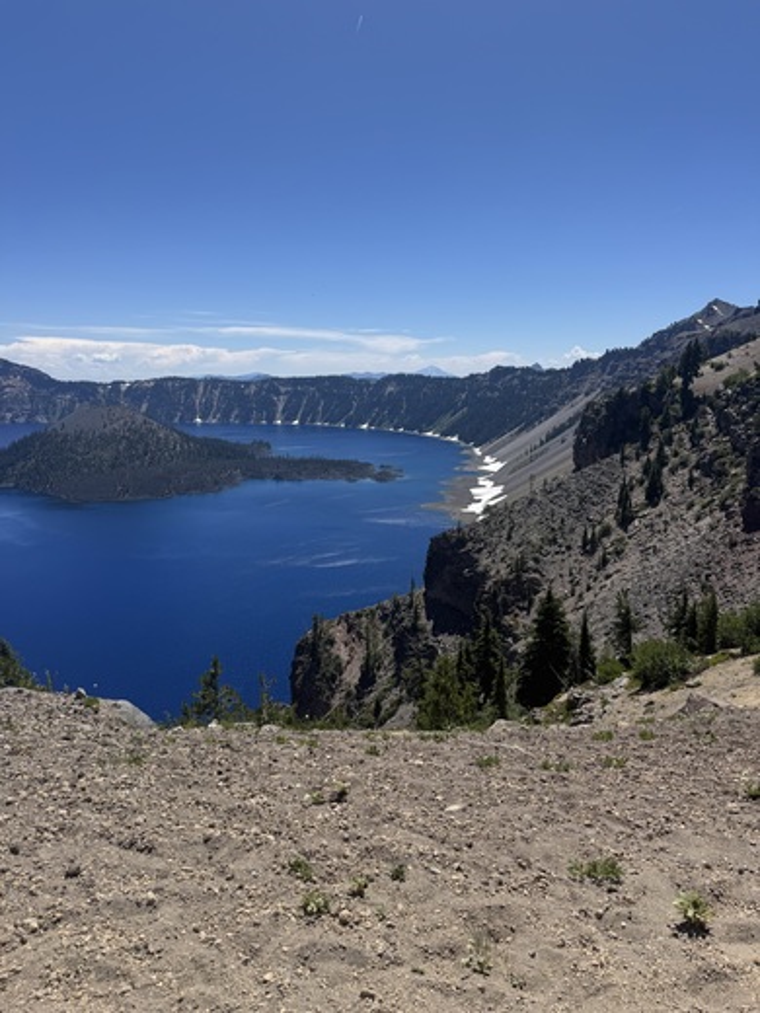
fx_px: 703
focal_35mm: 24
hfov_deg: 56.8
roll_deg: -0.3
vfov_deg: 71.6
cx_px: 380
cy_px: 506
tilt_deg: -9.3
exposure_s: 1/5814
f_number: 1.78
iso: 80
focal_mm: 6.76
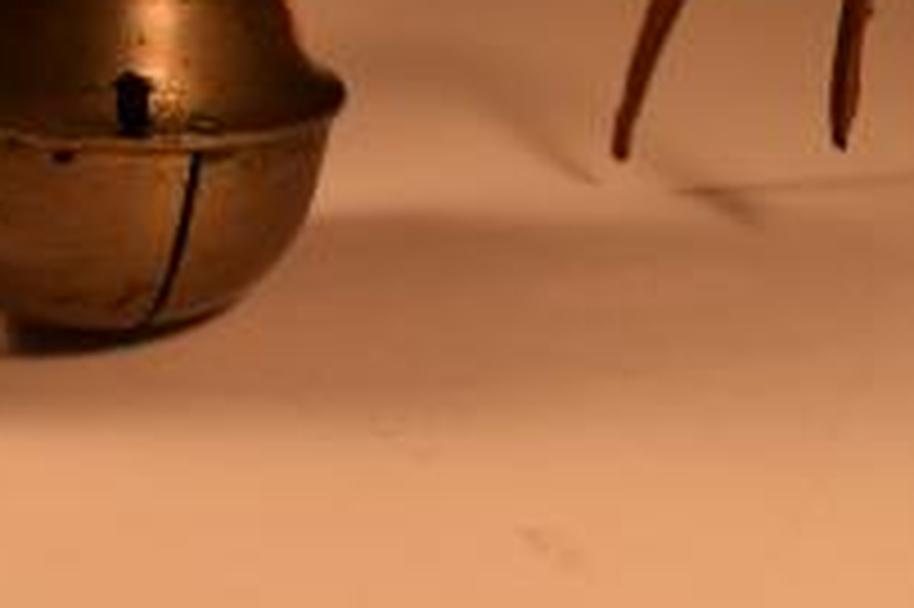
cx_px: 225
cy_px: 106
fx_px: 1877
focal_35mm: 74
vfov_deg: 18.2
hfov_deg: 27.0
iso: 200
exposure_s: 1/250
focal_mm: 25
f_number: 6.3
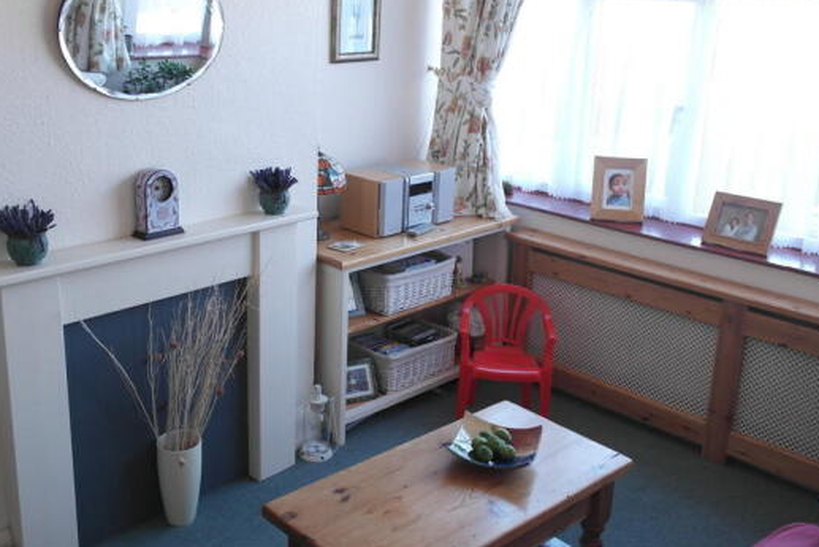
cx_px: 360
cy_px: 226
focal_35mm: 38
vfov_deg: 35.0
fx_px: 865
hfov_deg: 50.6
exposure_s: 1/60
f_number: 3.5
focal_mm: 20
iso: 400
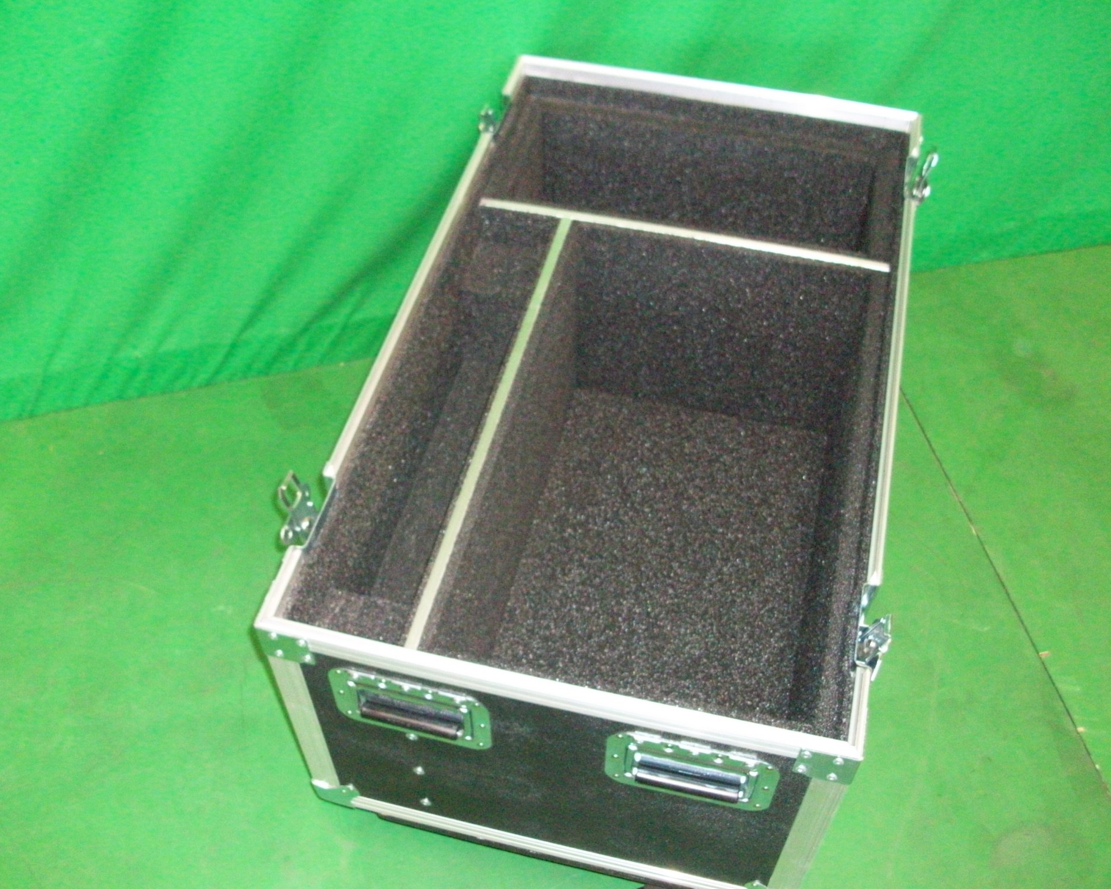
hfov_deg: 50.3
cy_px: 439
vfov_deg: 41.1
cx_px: 586
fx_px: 1184
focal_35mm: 36
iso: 320
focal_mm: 5.7
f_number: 2.8
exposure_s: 1/60
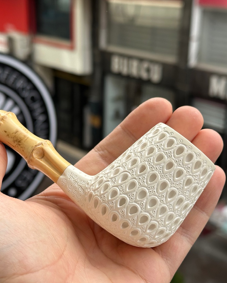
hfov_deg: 24.1
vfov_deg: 30.0
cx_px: 74
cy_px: 141
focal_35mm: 63
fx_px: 529
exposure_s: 1/1133
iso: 64
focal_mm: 6.86
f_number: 1.78
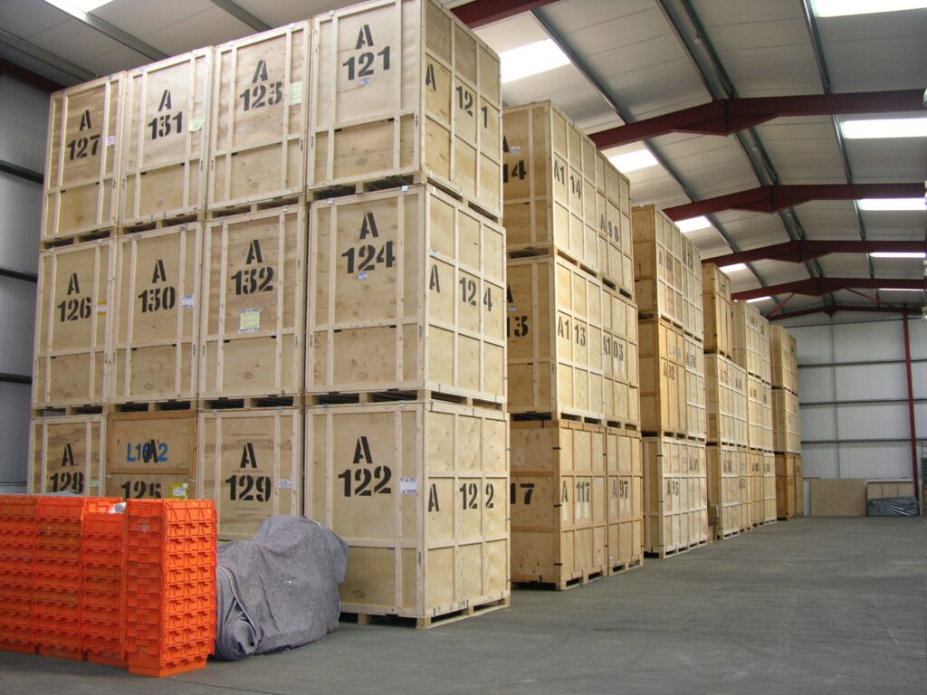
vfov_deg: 40.7
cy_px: 348
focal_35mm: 35
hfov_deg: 52.6
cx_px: 464
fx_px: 937
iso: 100
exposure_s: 1/30
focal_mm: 8.9
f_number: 2.8
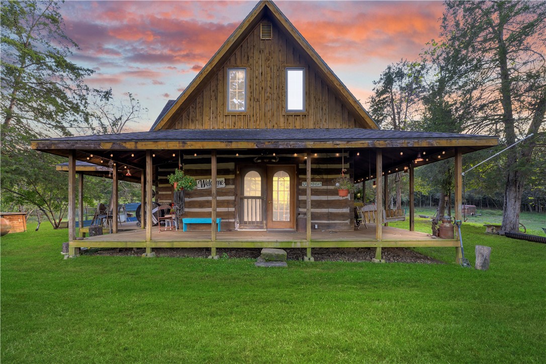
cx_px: 273
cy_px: 182
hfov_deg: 104.3
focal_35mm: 14
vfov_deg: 81.2
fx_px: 212
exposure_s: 1/20
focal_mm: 14
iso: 200
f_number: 4
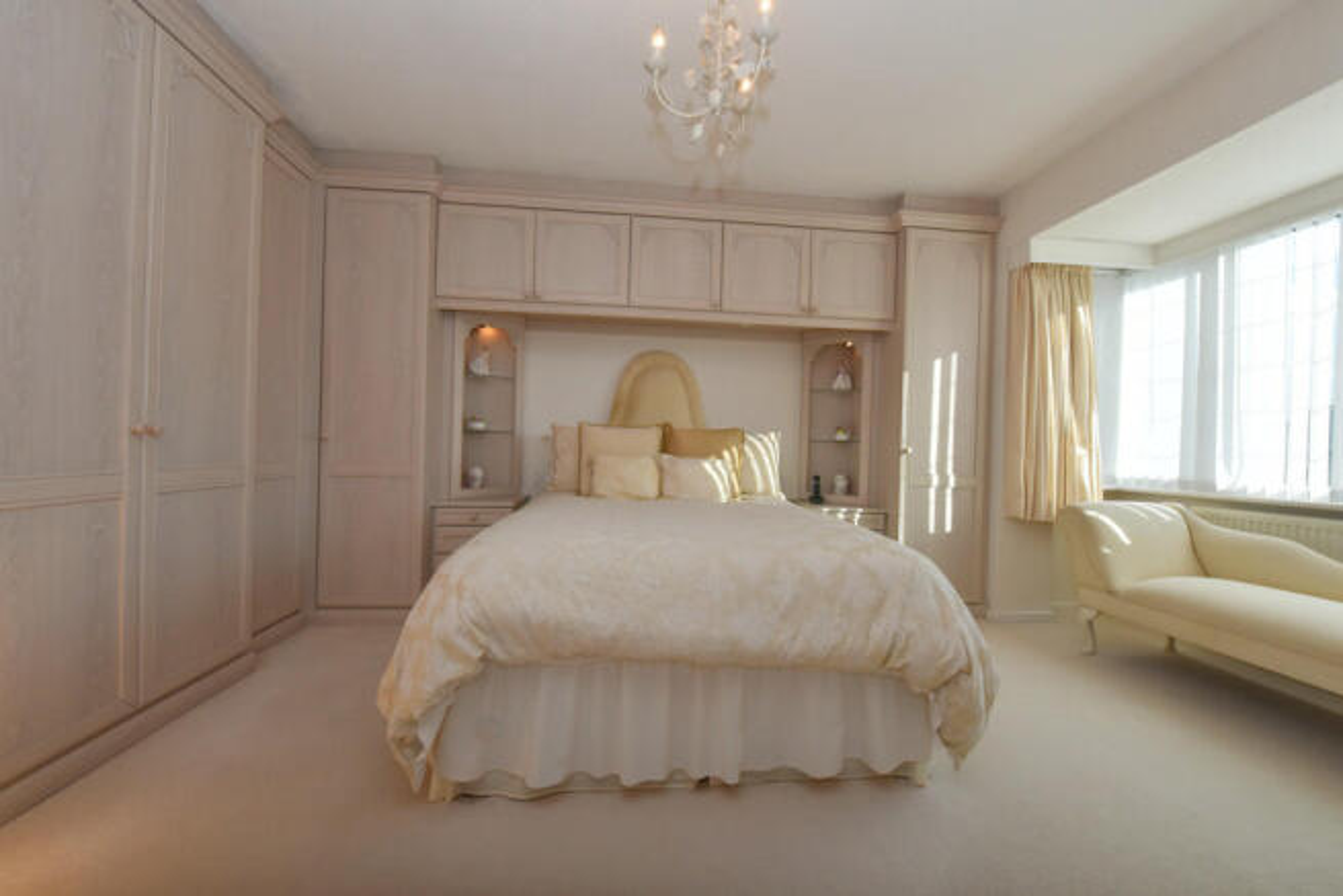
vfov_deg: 81.2
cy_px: 448
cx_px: 672
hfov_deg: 104.2
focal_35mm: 14
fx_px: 522
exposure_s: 1/320
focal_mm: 14
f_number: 16
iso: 1400
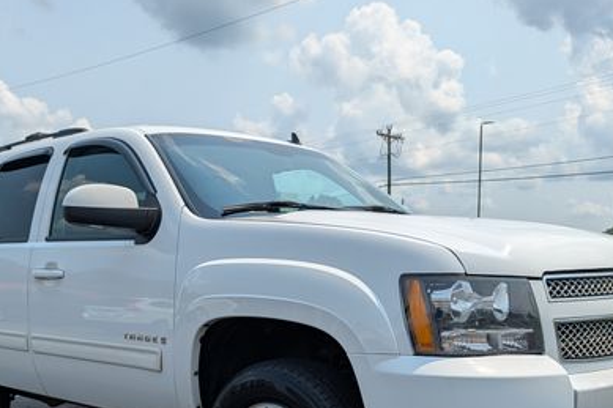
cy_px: 369
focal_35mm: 41
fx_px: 698
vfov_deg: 31.1
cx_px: 273
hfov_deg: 47.3
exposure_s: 1/2075
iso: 22
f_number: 1.68
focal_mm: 6.9
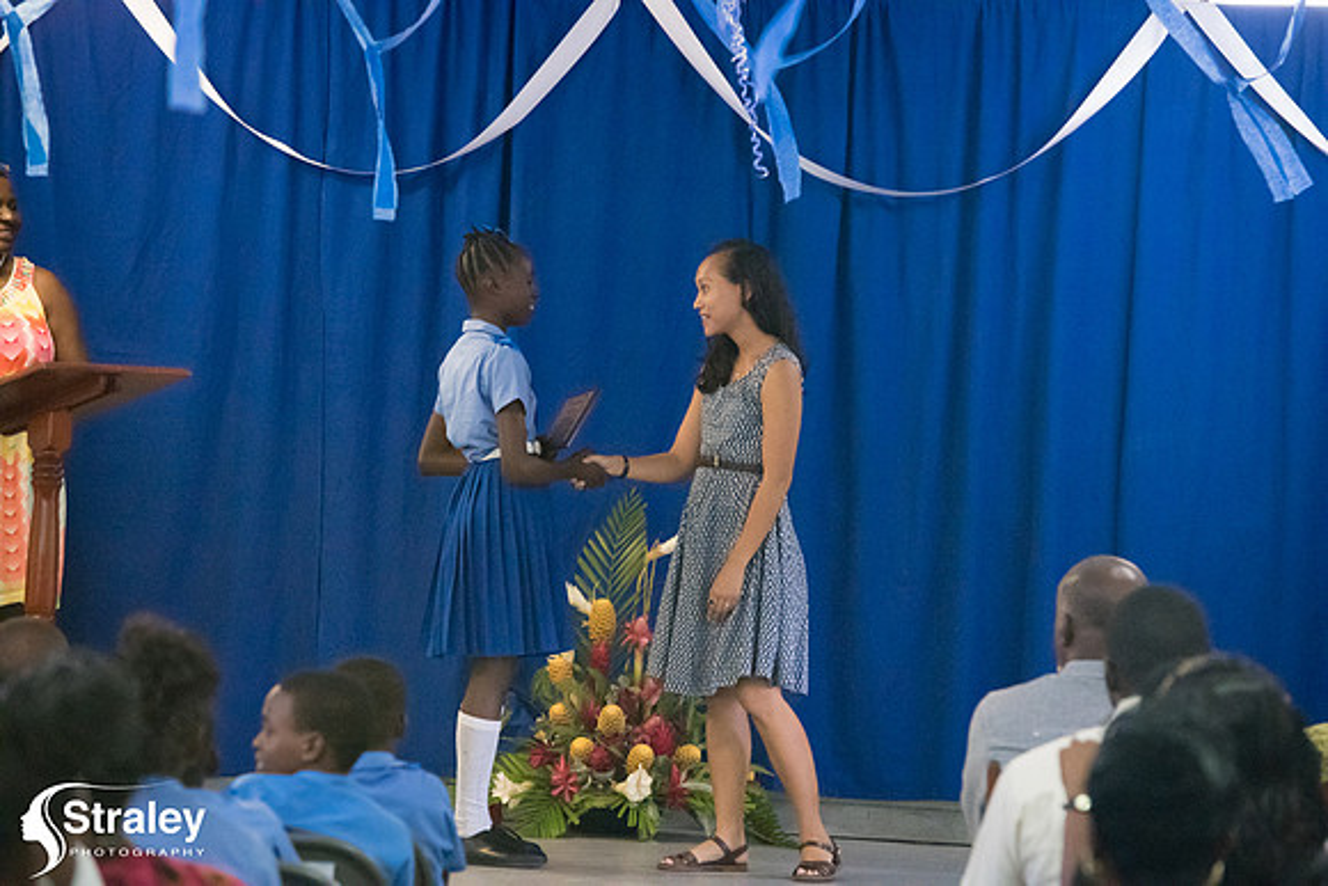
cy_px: 443
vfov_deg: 7.6
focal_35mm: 180
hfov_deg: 11.4
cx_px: 664
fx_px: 6641
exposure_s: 1/200
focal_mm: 180
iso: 25600
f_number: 6.3
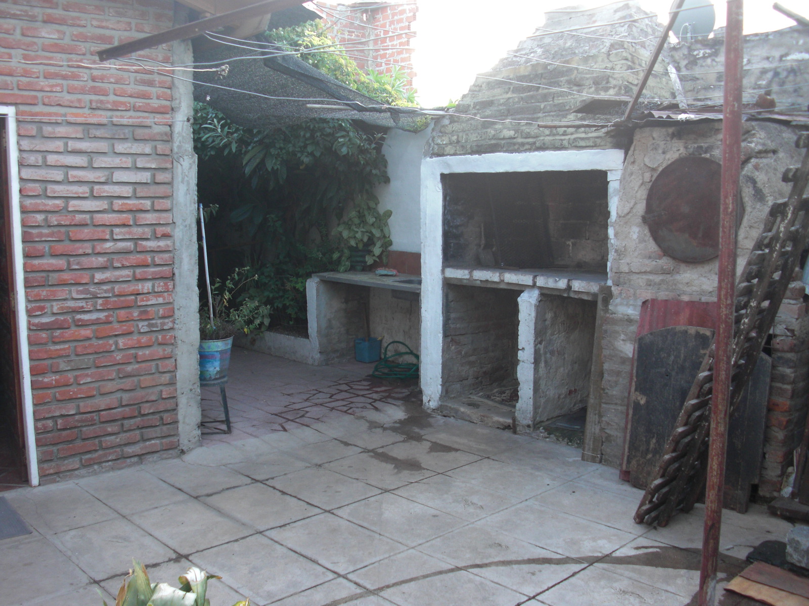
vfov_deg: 39.7
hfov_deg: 51.4
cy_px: 303
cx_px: 404
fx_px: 841
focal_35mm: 36
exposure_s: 1/80
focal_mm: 6.3
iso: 100
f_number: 2.8
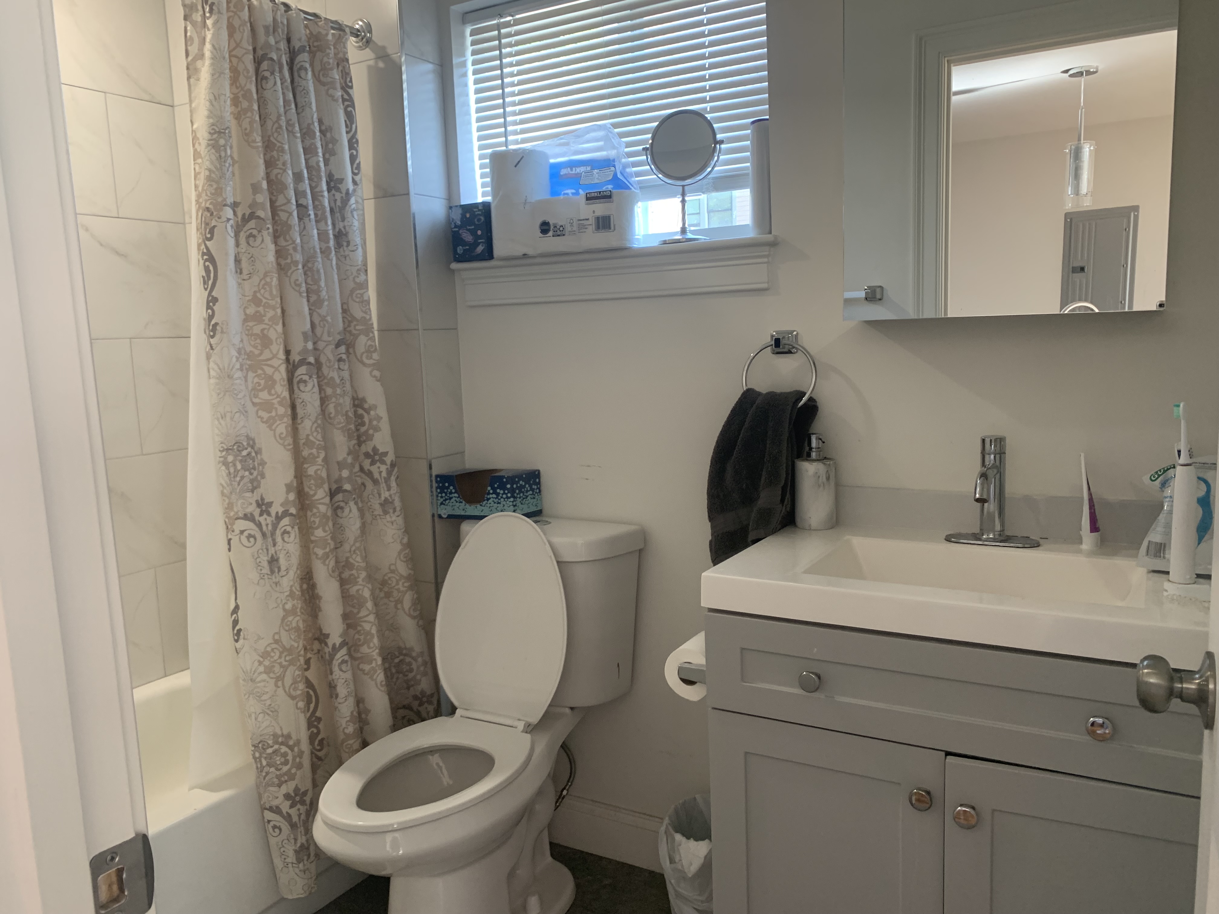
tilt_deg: -8.3
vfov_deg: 53.1
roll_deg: +0.9
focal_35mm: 26
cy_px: 457
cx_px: 610
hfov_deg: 67.3
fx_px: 916
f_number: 1.8
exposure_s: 1/60
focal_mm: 4.25
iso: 125
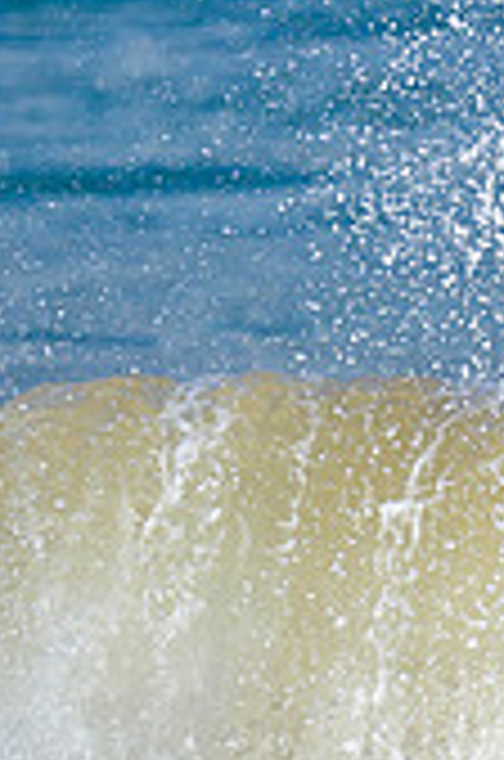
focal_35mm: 3778
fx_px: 79659
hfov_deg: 0.4
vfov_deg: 0.5
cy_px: 481
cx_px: 1282
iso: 200
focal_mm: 800
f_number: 6.3
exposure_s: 1/2000
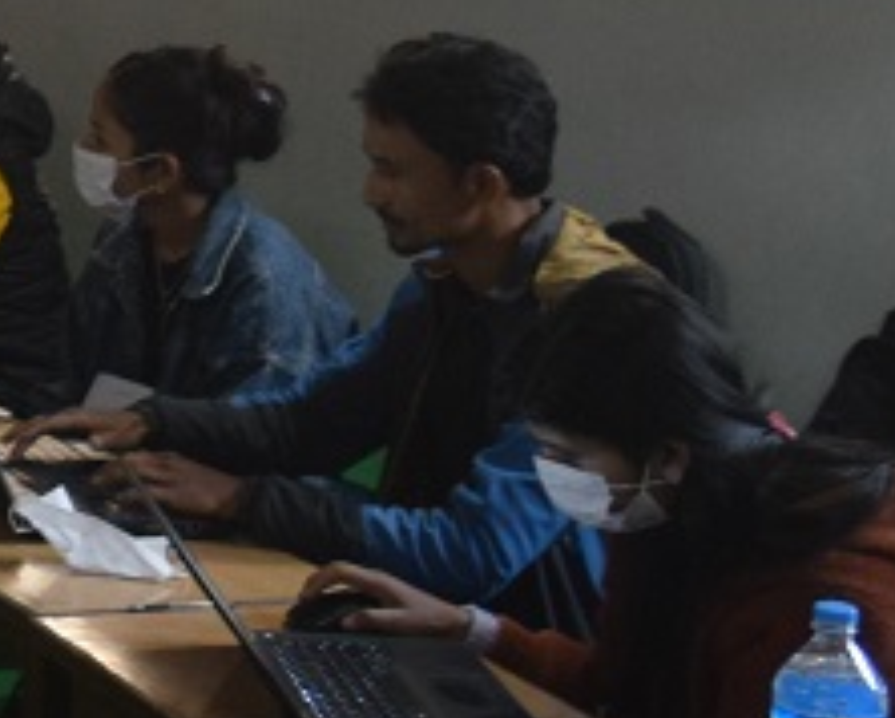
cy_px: 79
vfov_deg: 13.4
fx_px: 3022
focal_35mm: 114
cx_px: -847
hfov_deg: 14.3
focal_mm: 18
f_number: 3.5
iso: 1250
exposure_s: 1/60
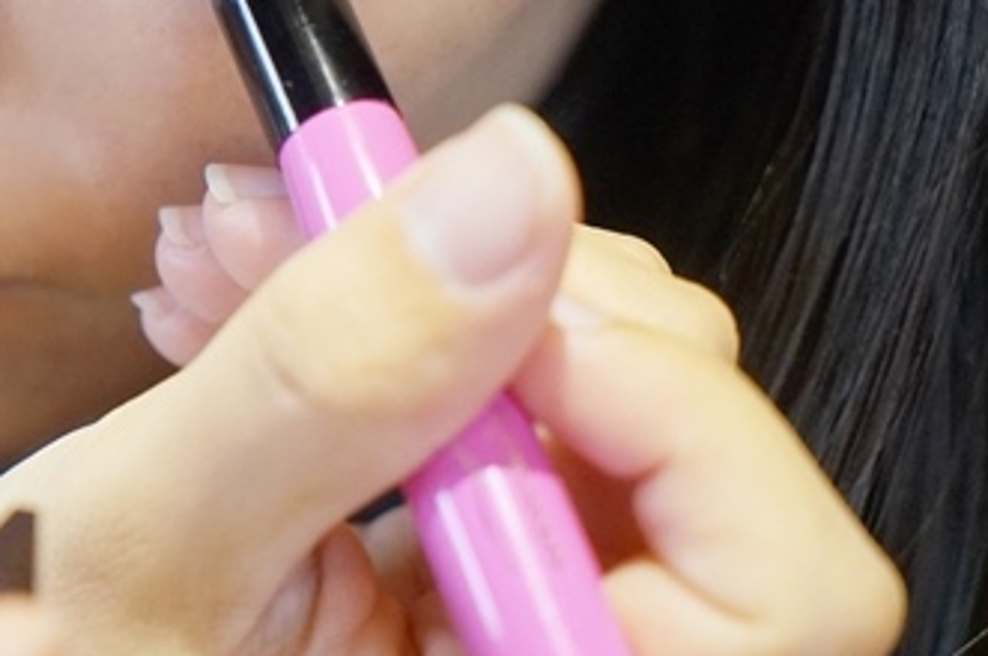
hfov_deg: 15.1
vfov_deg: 10.2
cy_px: -13
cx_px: -18
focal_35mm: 133
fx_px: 3646
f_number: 4
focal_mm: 55
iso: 1600
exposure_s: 1/50
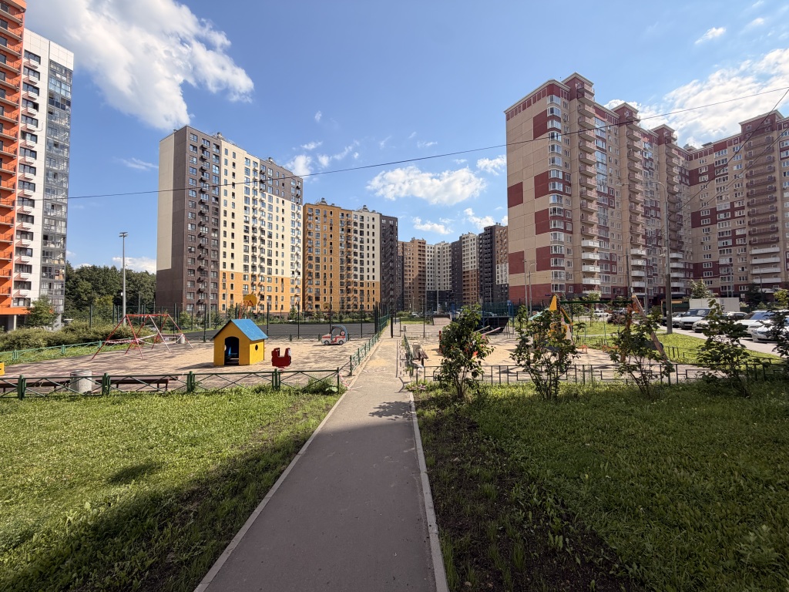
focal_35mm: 14
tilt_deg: +2.4
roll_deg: +0.3
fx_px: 319
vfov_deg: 85.7
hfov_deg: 102.1
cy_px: 296
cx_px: 394
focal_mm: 2.22
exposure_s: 1/770
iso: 25
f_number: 2.2
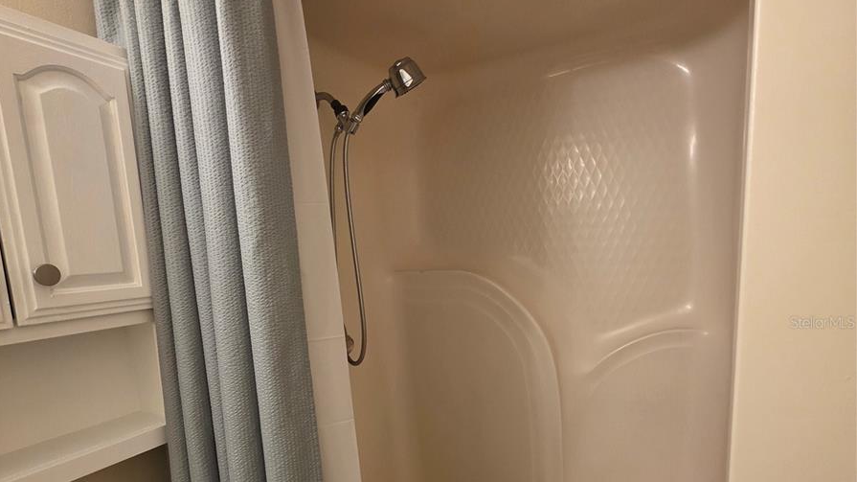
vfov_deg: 57.0
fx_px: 432
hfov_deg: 89.6
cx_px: 427
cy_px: 322
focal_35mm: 19
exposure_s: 1/60
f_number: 1.9
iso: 320
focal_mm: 2.2
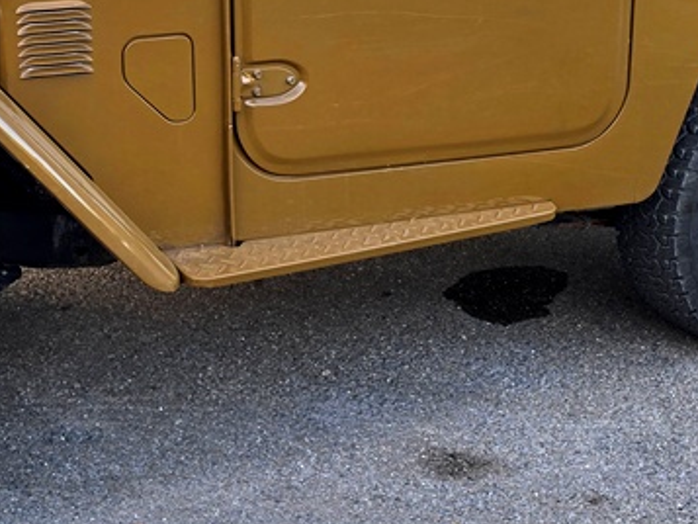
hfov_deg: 28.8
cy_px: 104
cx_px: 153
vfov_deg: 22.0
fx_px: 1331
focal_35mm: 66
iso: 64
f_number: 1.7
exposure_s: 1/180
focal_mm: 6.3
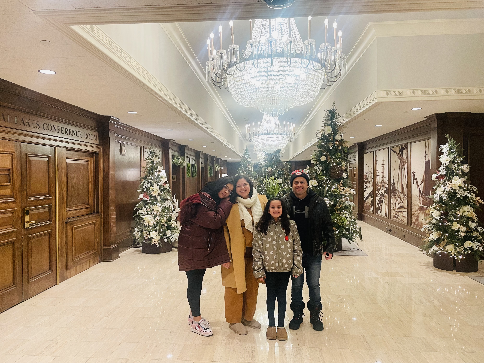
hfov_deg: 67.3
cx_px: 242
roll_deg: +1.0
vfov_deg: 53.1
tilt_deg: -1.8
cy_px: 182
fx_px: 364
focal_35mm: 26
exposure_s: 1/60
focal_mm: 4.2
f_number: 1.6
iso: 200
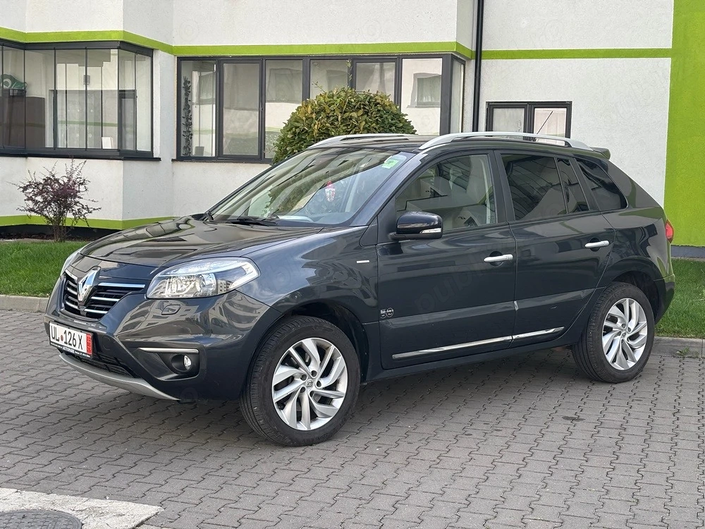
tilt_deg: -4.1
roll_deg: -2.1
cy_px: 264
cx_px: 352
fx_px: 1059
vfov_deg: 28.0
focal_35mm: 52
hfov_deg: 36.8
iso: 32
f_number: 1.6
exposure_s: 1/454
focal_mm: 5.96
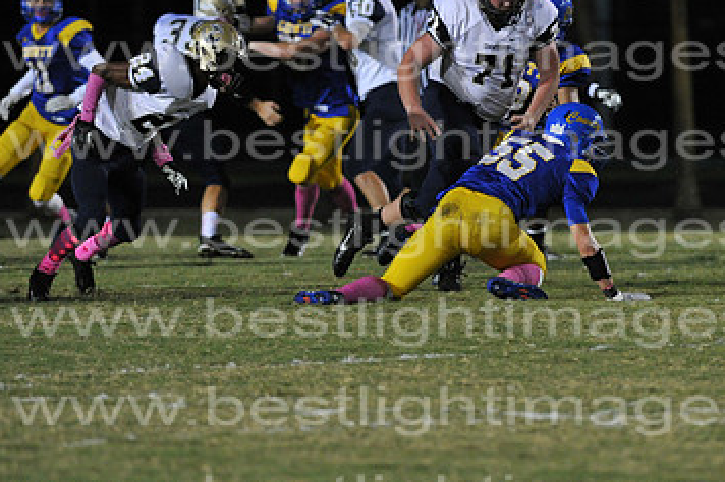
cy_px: 189
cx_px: 470
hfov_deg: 4.2
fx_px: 9843
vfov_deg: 2.8
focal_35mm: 489
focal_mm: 300
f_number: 4
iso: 5000
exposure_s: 1/500
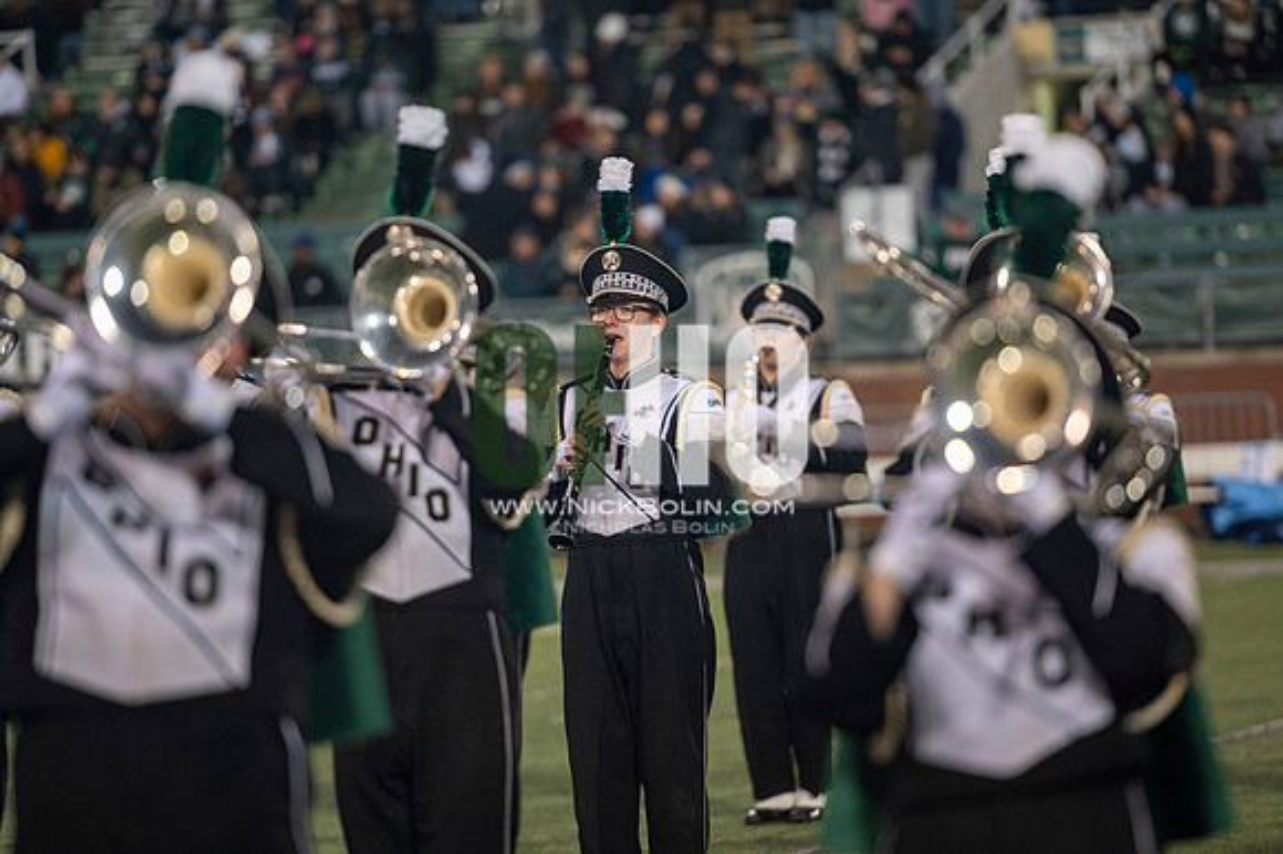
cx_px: 642
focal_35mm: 200
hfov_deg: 10.3
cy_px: 427
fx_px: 7123
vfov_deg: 6.9
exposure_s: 1/500
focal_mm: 200
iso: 1000
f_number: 2.8
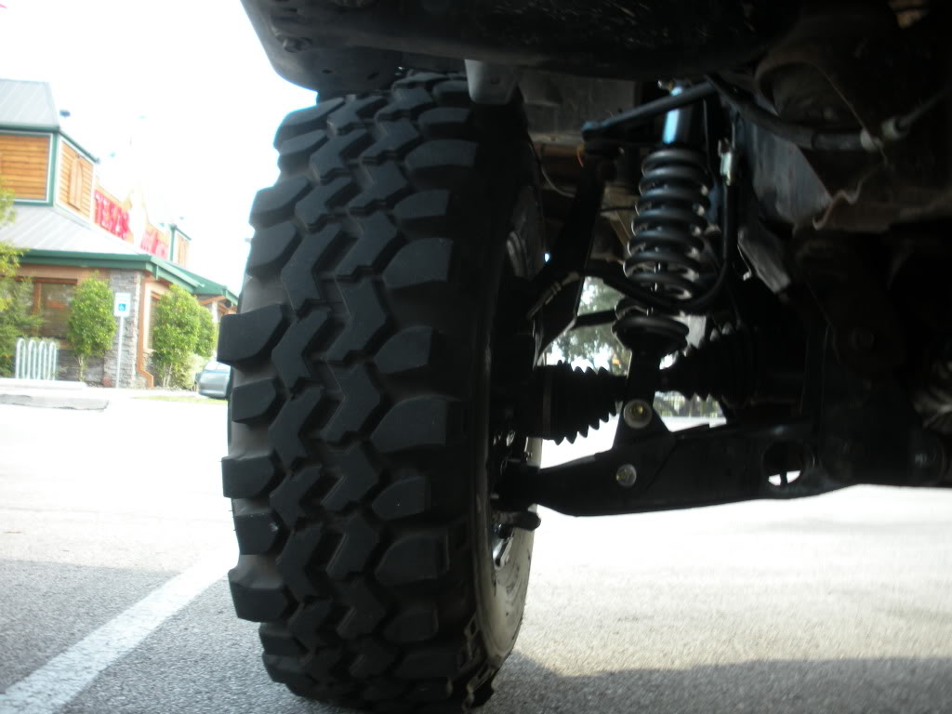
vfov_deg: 40.7
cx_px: 476
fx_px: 963
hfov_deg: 52.6
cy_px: 357
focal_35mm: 35
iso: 75
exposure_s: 1/50.3
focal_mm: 6.3
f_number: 3.5
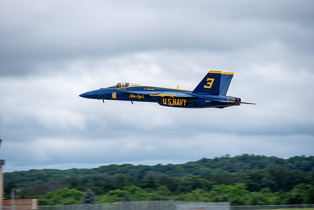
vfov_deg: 4.6
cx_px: 157
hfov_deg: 6.9
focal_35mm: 300
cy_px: 105
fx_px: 2617
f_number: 9
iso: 200
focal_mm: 300
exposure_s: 1/400
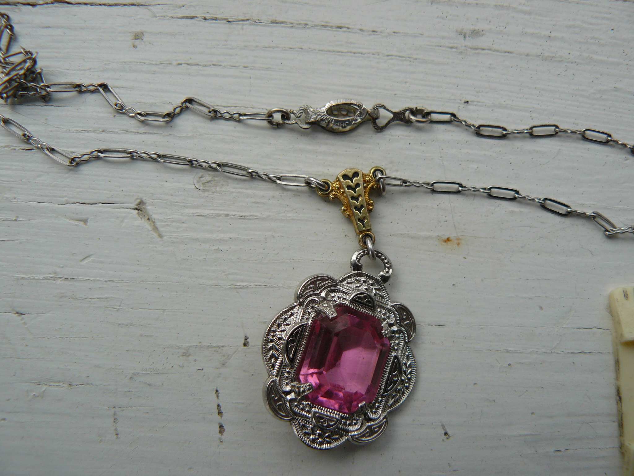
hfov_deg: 51.4
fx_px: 659
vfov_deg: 39.7
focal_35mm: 36
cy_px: 238
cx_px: 317
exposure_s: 1/640
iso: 100
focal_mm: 6
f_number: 2.8
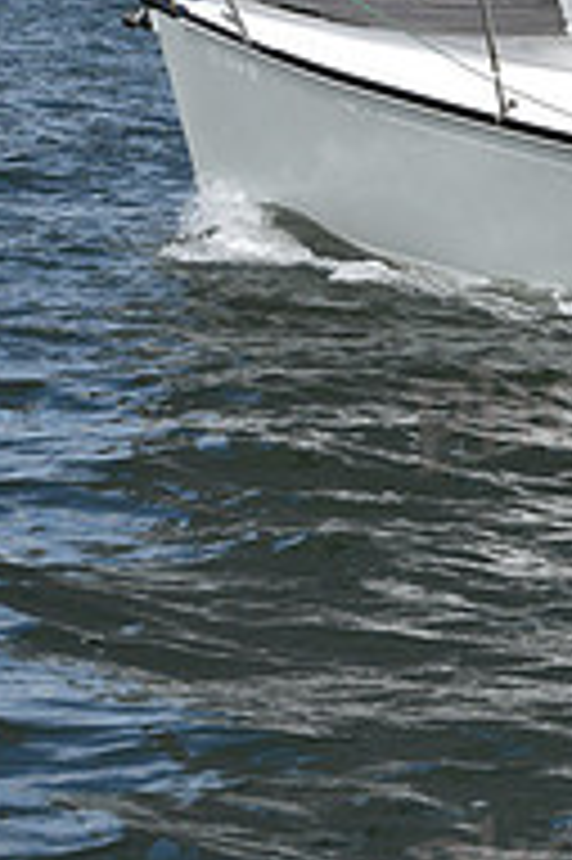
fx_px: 5085
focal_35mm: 213
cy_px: 61
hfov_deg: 6.2
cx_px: 1279
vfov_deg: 9.6
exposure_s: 1/1000
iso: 320
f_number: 9
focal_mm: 70
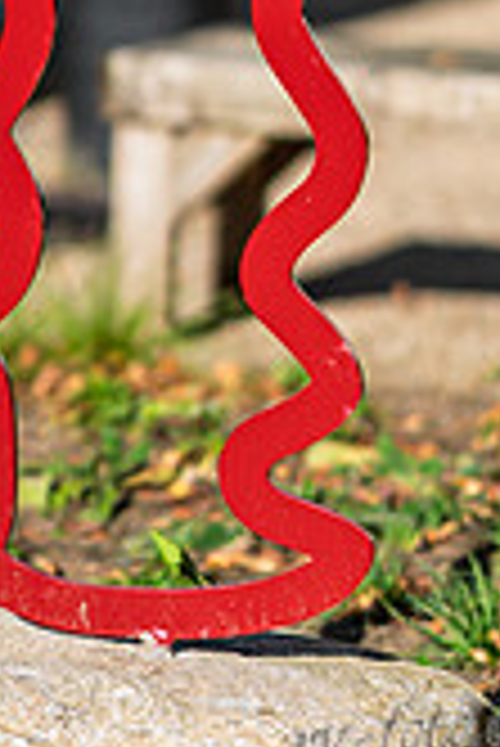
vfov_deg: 8.9
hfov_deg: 6.0
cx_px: 185
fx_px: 4781
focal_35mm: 230
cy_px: -54
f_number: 1.4
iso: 64
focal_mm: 85
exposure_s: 1/3200
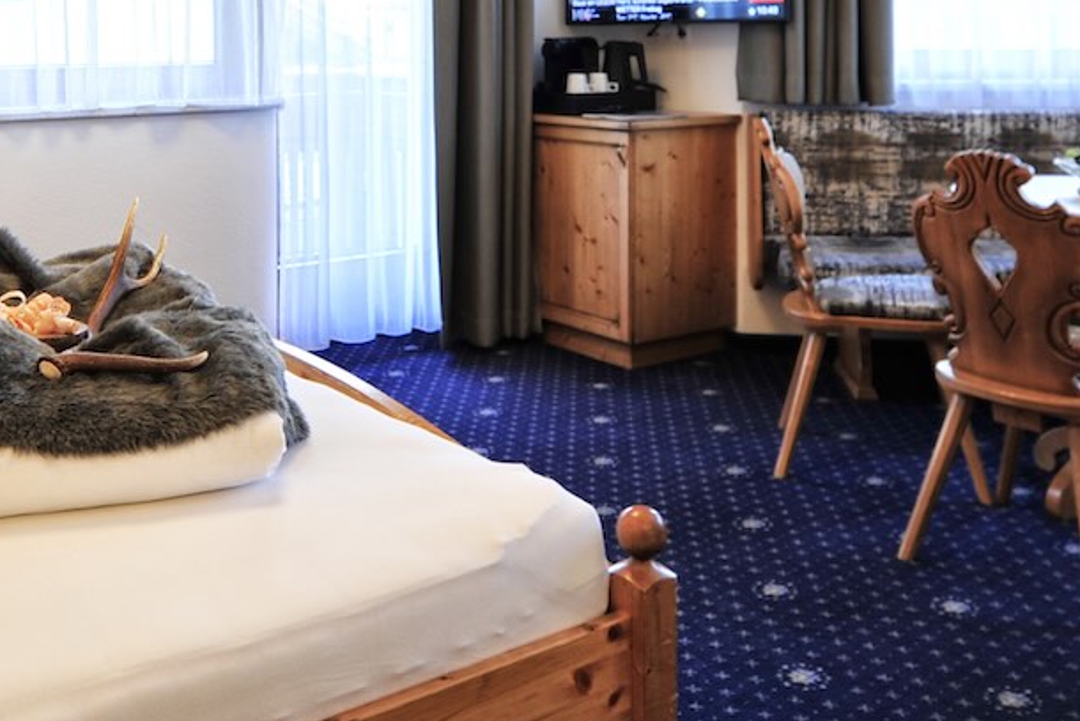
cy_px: 3
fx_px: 1170
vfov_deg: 31.7
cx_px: 296
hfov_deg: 48.0
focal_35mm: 39
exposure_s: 1/20
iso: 200
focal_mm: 14
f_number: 4
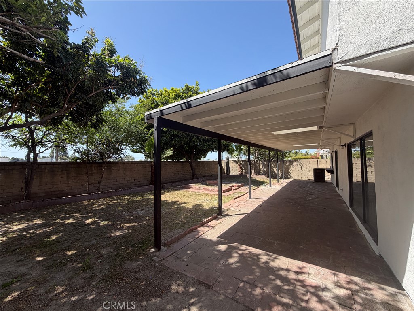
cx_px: 207
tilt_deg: +2.6
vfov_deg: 85.7
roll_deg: +2.1
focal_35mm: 14
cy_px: 156
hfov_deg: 102.1
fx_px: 167
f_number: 2.2
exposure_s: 1/554
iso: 40
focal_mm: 2.22
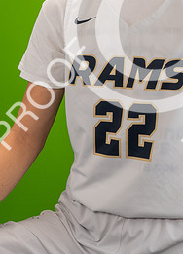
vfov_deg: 17.4
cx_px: 155
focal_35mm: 113
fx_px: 818
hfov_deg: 12.7
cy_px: 23
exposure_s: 1/60
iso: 800
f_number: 20
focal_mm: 42
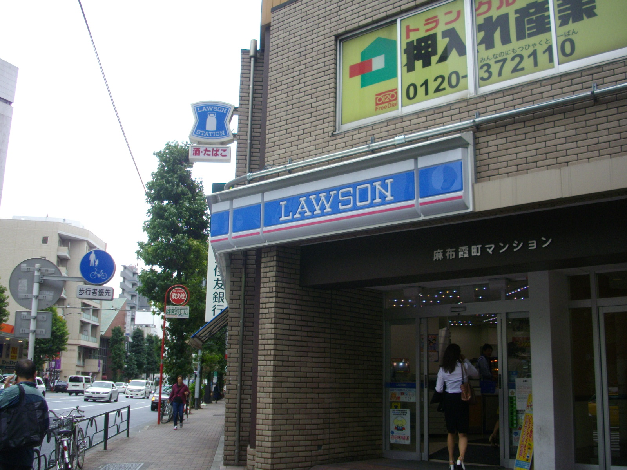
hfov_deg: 50.1
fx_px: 670
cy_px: 235
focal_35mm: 37
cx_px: 314
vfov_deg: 38.7
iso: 100
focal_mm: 6.2
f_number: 2.8
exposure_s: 1/320
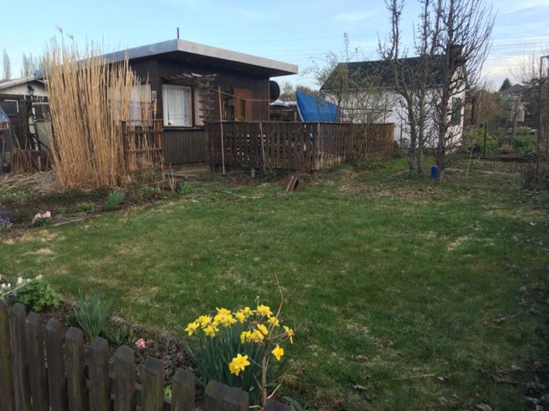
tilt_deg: -8.3
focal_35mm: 29
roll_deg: -0.4
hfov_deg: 61.7
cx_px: 274
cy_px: 206
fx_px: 460
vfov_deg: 48.2
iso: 32
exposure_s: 1/100
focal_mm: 4.15
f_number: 2.2
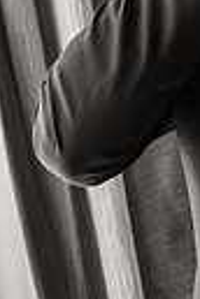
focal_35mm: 280
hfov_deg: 4.9
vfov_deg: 7.2
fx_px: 2333
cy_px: -158
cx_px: 321
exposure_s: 1/640
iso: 2500
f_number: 3.5
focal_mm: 80
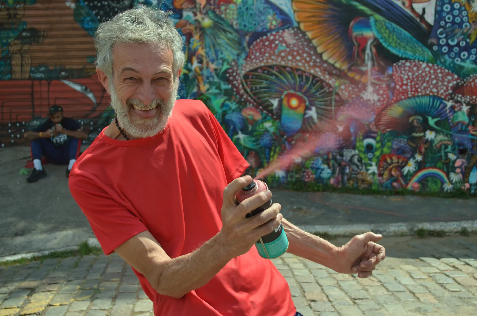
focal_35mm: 49
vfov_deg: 27.4
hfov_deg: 40.4
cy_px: 156
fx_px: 648
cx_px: 238
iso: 180
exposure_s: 1/800
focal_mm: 32
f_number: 4.8
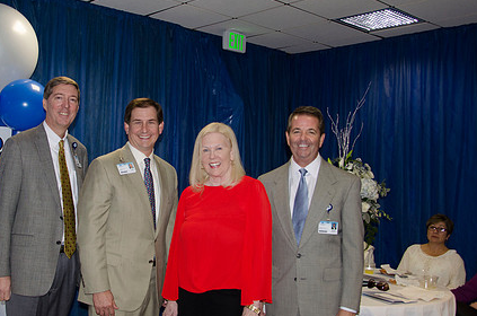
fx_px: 489
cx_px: 169
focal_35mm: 37
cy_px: 142
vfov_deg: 35.7
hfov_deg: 51.3
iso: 400
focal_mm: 18
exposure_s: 1/60
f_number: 4
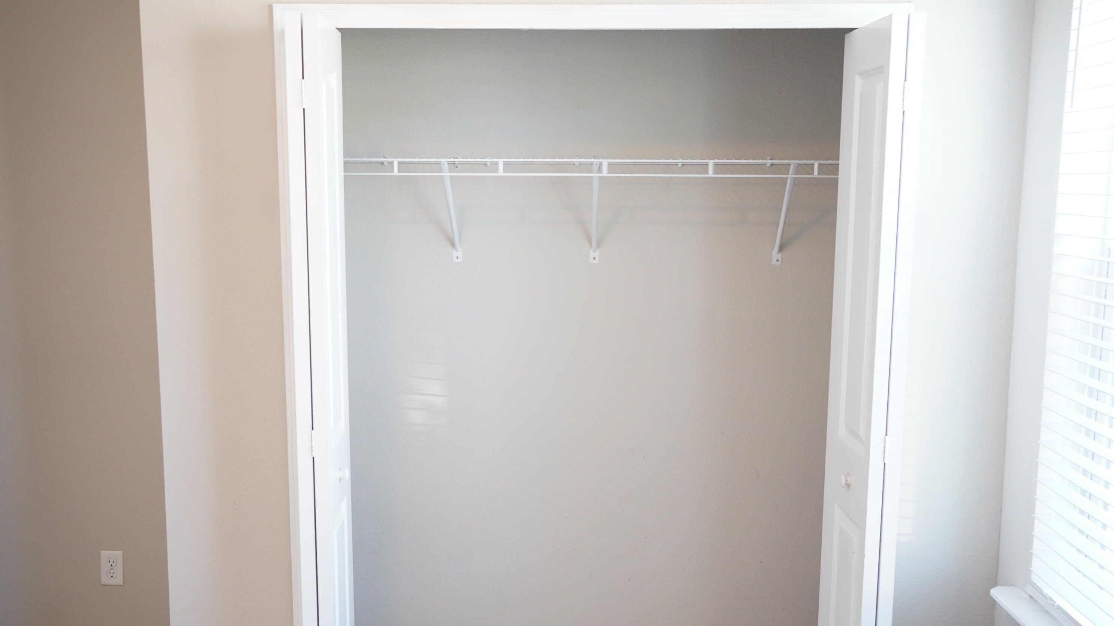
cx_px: 553
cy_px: 362
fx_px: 1093
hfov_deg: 54.0
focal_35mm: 37
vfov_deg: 31.9
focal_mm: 35
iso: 1600
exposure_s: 1/60
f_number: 4
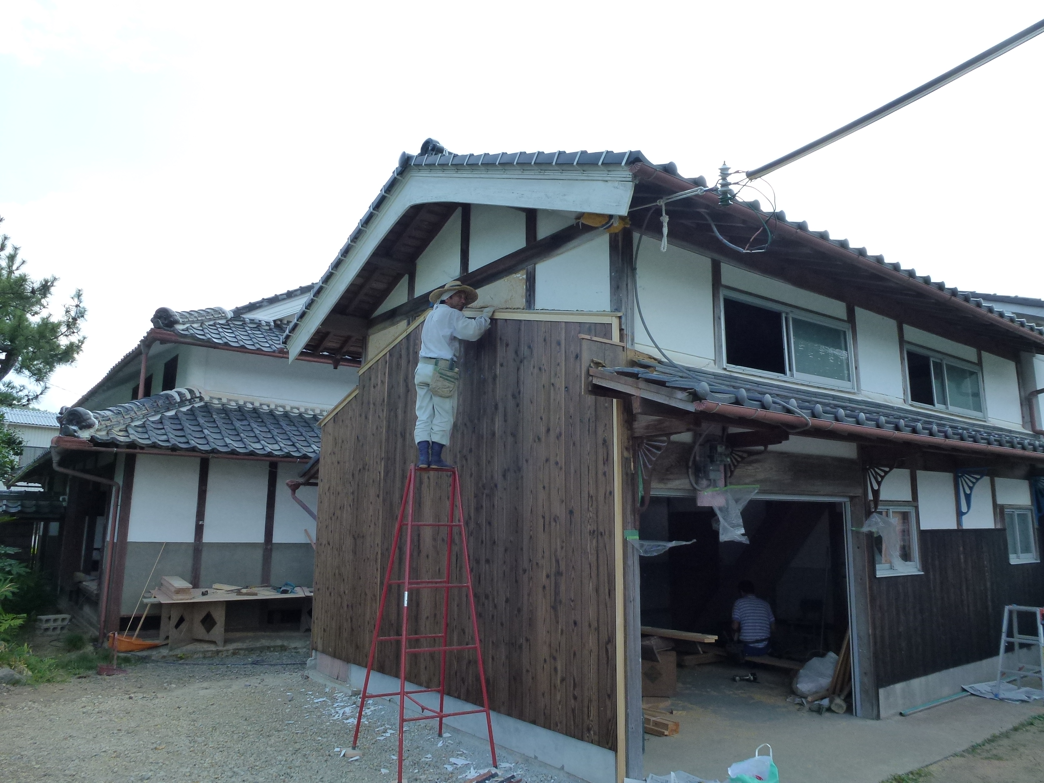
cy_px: 392
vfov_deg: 56.8
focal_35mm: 24
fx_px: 724
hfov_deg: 71.6
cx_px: 522
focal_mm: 4.3
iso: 160
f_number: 4
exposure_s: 1/320
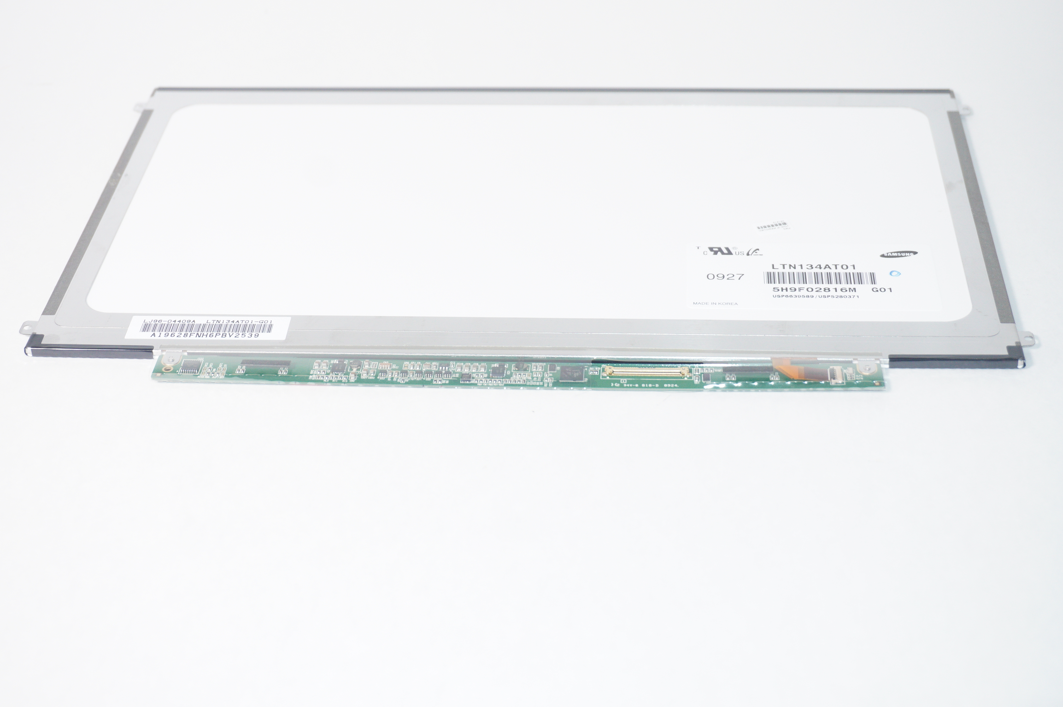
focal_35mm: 60
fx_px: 1770
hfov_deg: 33.4
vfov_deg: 22.6
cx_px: 532
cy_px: 354
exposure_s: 1/125
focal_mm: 40
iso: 640
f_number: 5.6
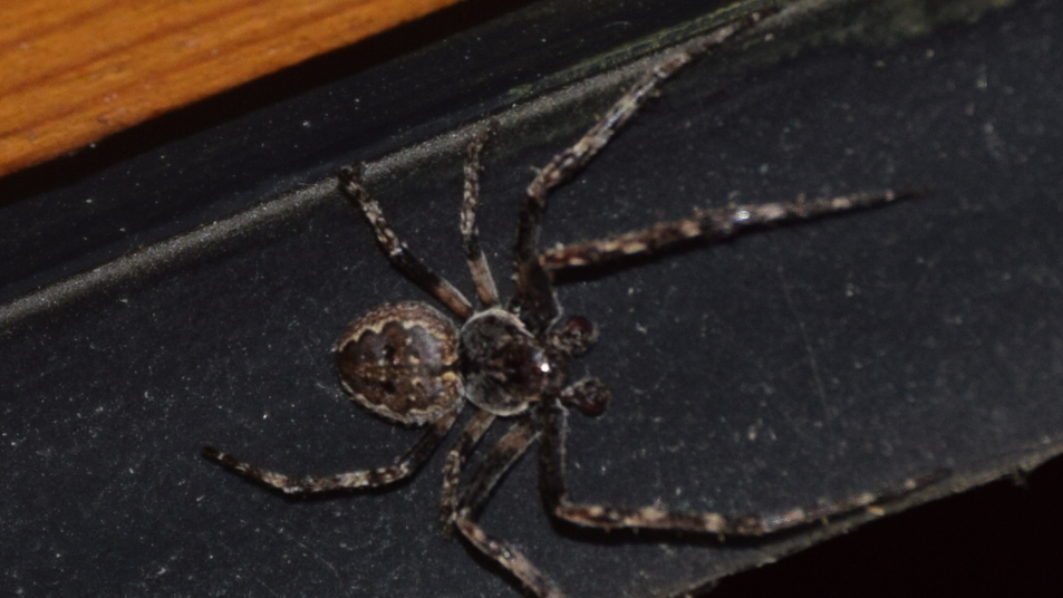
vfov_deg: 5.5
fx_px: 6229
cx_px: 532
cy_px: 354
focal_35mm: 221
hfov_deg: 9.8
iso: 320
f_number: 5.6
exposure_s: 1/60
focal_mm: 140
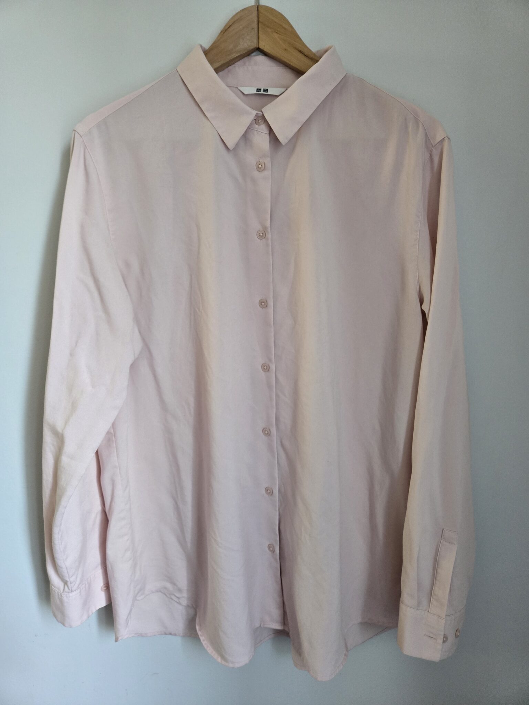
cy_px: 352
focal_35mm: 23
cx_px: 264
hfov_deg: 58.9
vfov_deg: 73.9
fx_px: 469
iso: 500
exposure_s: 1/120
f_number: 1.8
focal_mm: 5.4
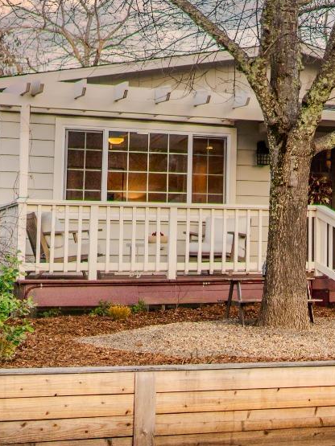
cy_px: 158
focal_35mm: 91
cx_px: 485
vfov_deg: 21.5
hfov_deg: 15.2
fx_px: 1175
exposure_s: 1/6400
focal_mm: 35
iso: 320
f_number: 1.4
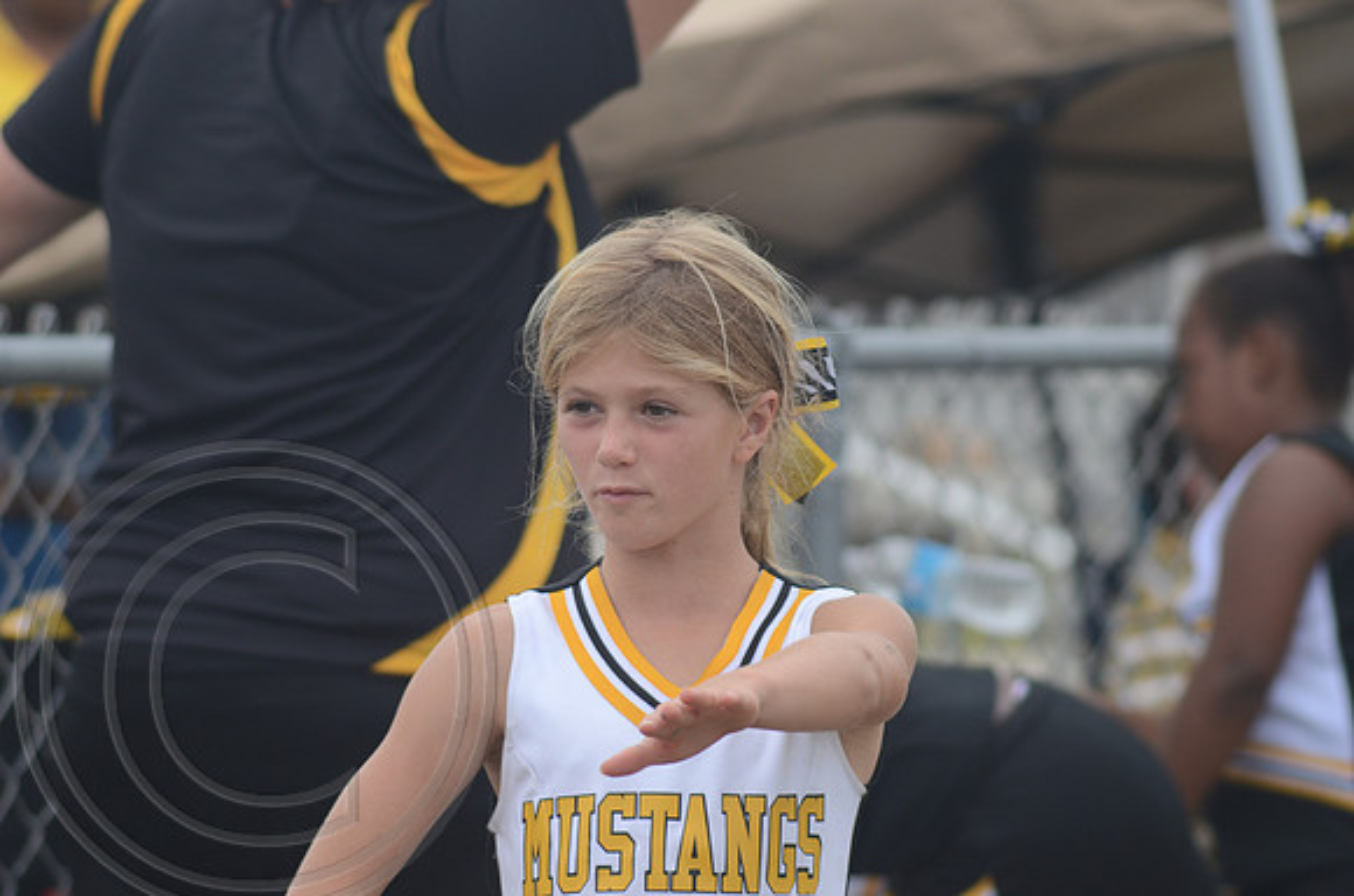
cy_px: 448
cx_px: 677
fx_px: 11259
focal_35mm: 300
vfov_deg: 4.6
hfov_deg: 6.9
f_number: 5.6
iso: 400
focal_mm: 200
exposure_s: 1/800
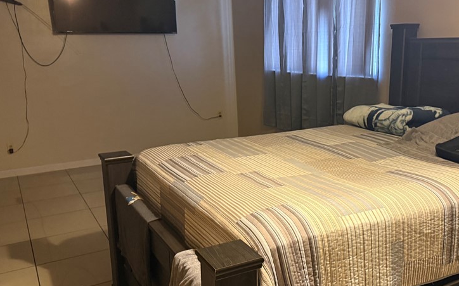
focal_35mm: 36
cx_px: 282
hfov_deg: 53.5
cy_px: 157
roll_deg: +0.6
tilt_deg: -12.8
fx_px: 450
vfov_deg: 35.3
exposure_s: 1/40
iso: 800
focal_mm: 6.76
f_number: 1.78
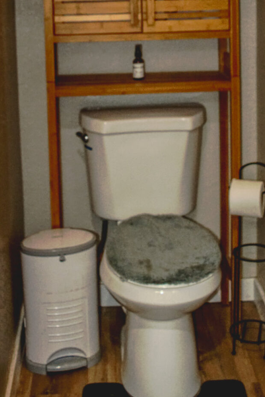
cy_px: -9
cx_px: 135
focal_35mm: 73
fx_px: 805
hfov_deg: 18.7
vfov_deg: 26.1
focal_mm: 22
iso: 800
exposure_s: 1/100
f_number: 5
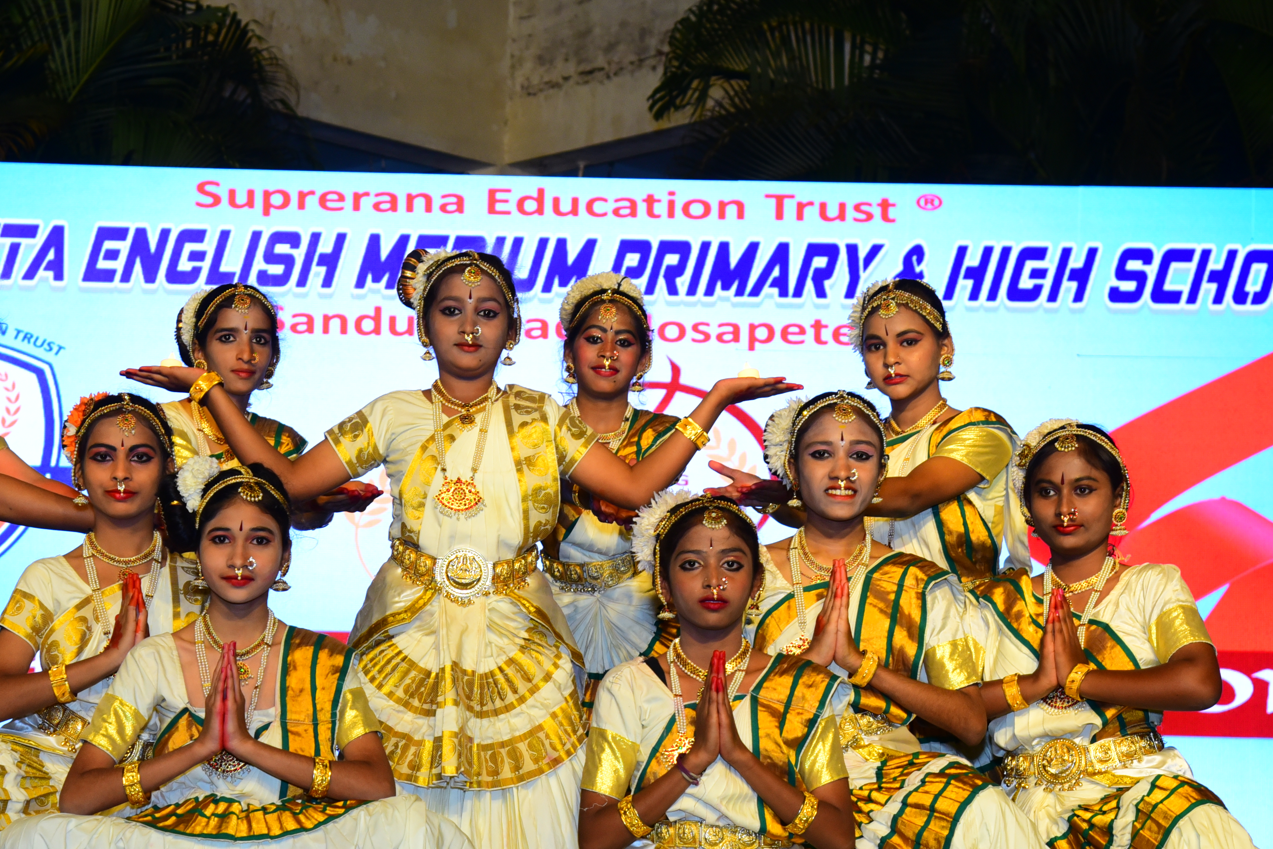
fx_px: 3643
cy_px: 579
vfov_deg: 13.3
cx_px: 454
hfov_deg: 19.8
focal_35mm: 103
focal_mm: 62
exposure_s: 1/200
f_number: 5.6
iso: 1250
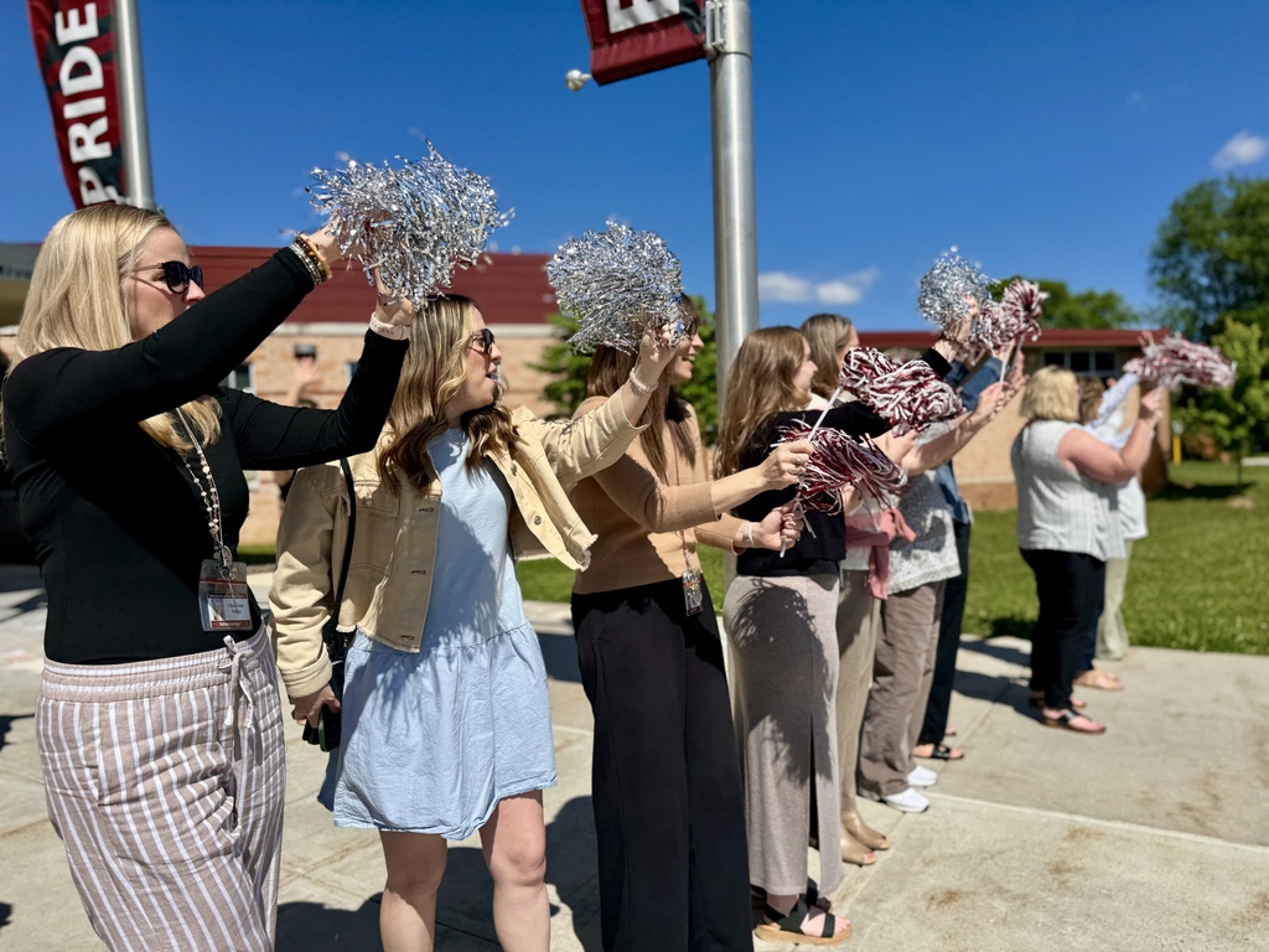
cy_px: 476
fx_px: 880
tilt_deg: -1.0
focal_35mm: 24
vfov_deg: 56.8
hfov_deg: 71.6
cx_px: 634
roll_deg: +1.6
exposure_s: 1/7092
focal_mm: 6.76
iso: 80
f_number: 1.78
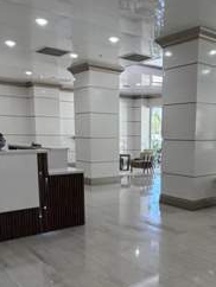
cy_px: 187
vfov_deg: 49.4
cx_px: 150
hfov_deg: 38.2
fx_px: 307
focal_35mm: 37
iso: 250
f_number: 2.2
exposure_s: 1/60
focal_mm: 2.22
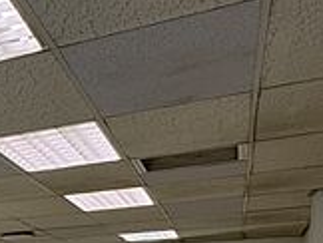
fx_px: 645
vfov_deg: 18.7
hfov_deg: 17.4
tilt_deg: -5.3
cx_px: -363
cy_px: 372
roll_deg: +0.9
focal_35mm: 69
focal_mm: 2.22
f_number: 2.2
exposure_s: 1/100
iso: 80
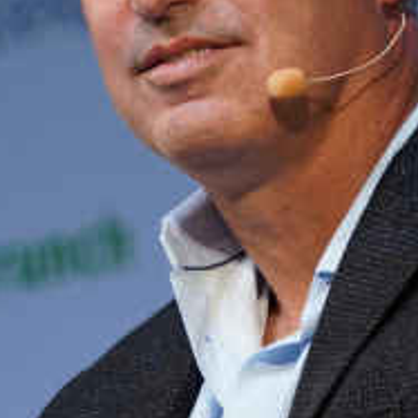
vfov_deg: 2.1
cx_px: 36
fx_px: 11426
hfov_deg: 2.1
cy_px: 85
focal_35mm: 836
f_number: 6.3
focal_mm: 205
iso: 800
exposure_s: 1/100
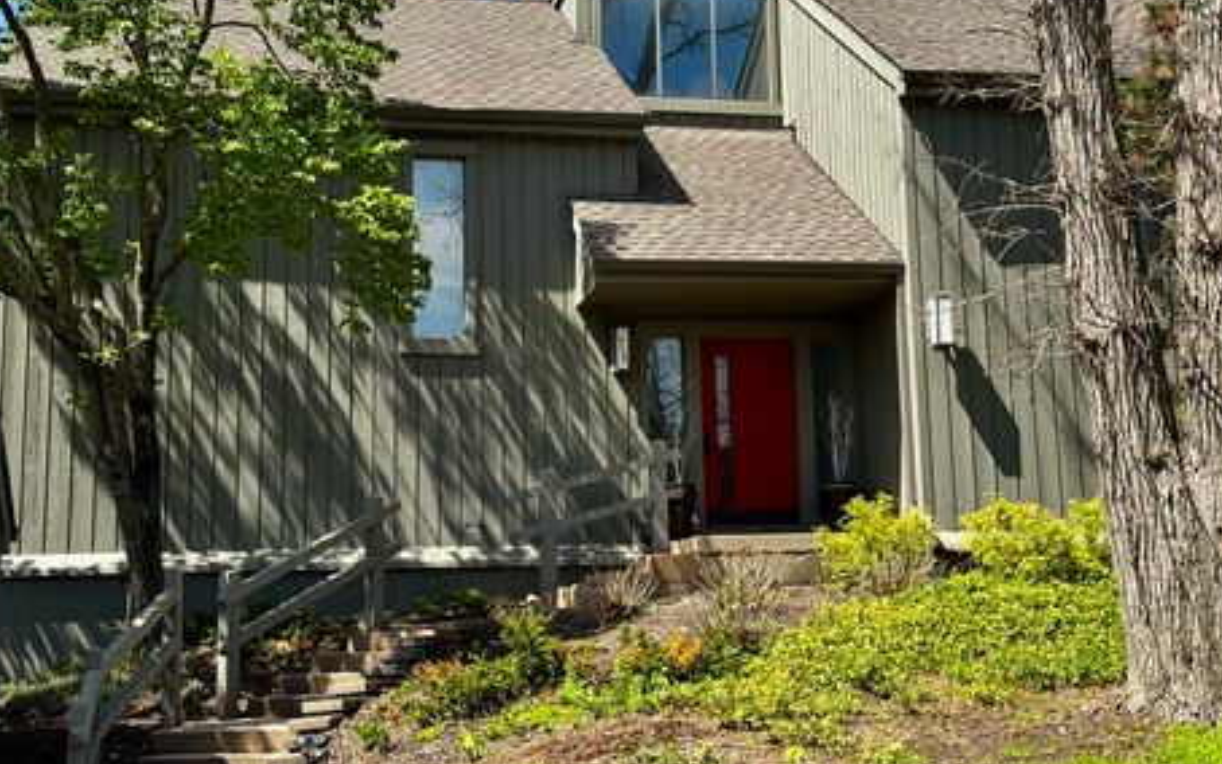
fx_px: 1865
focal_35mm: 56
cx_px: 643
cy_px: 270
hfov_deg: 36.3
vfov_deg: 23.1
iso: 64
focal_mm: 6.76
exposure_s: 1/2415
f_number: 1.78
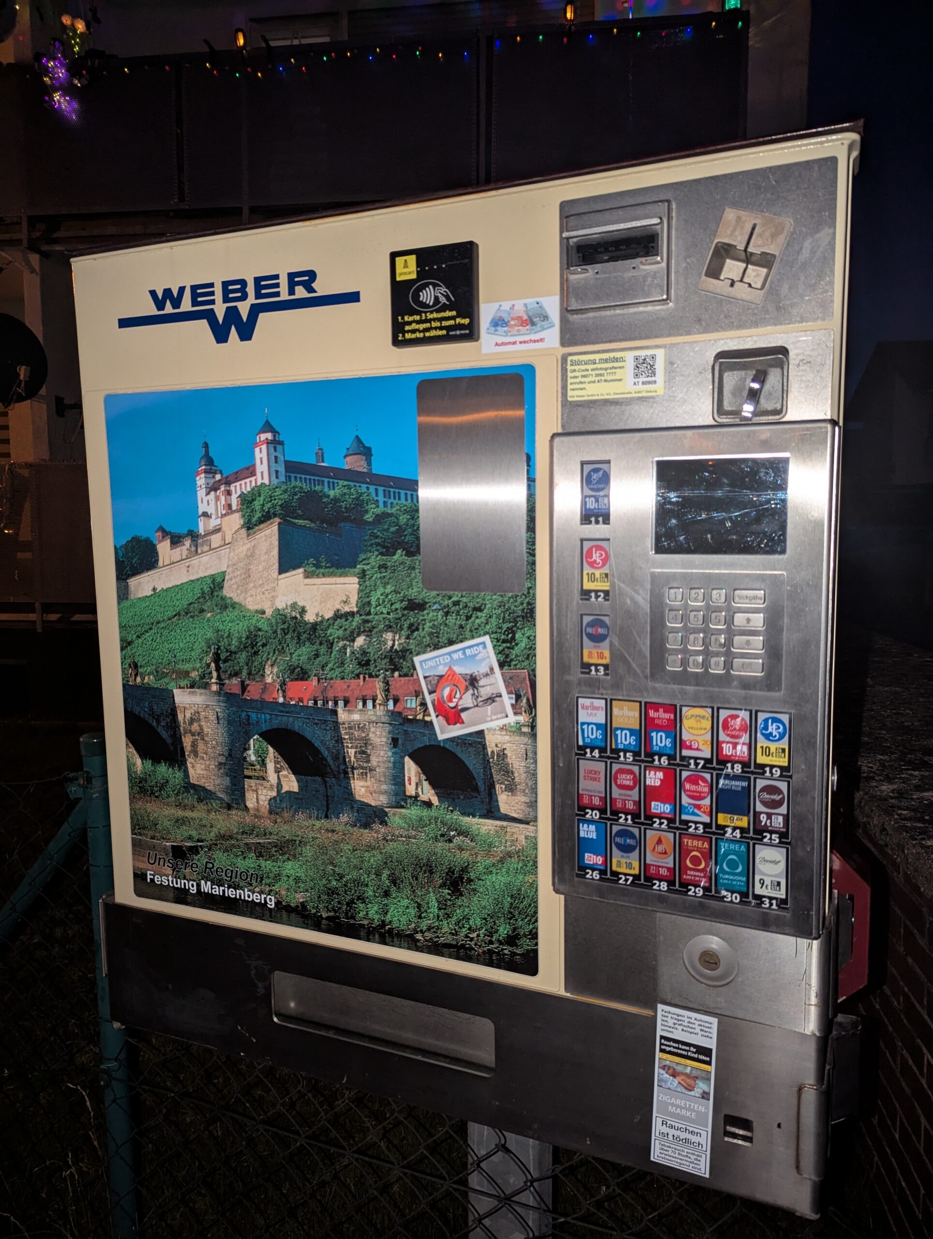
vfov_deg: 71.5
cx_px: 466
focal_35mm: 24
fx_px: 860
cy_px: 620
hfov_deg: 56.9
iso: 410
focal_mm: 6.81
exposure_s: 1/33.3
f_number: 1.85
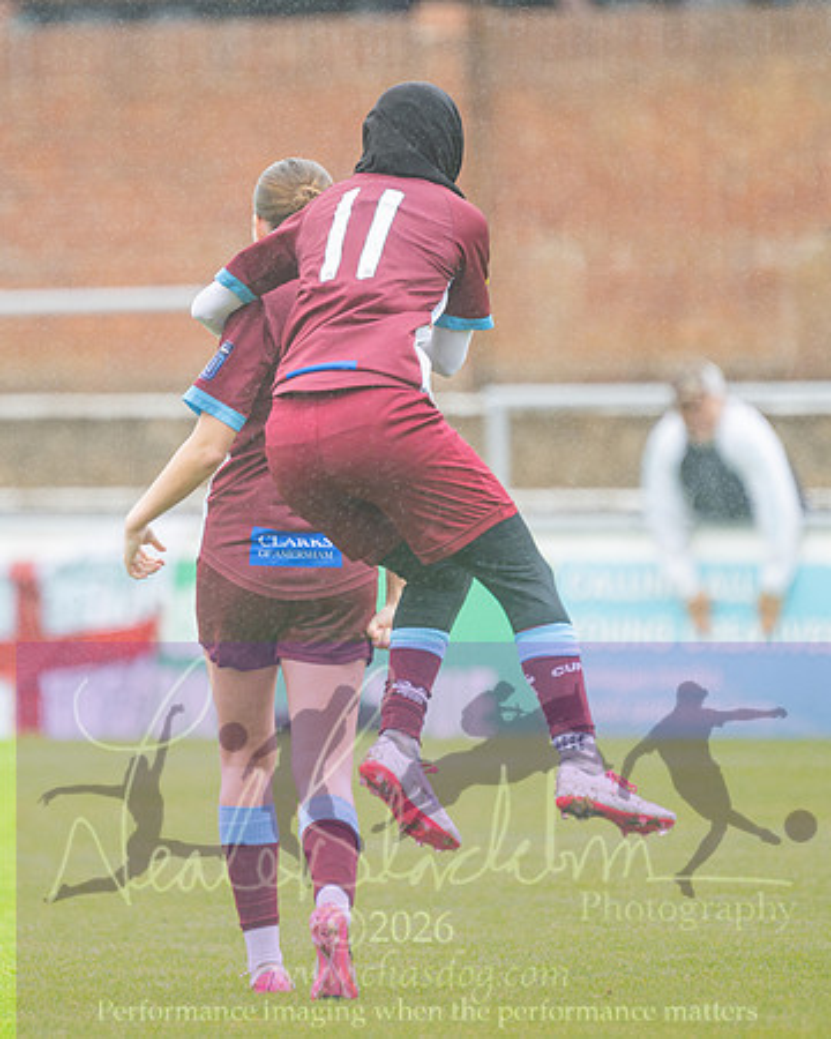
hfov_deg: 2.3
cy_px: 488
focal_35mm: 682
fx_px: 20960
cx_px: 312
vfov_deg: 2.8
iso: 450
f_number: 2.8
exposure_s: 1/1600
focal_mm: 300
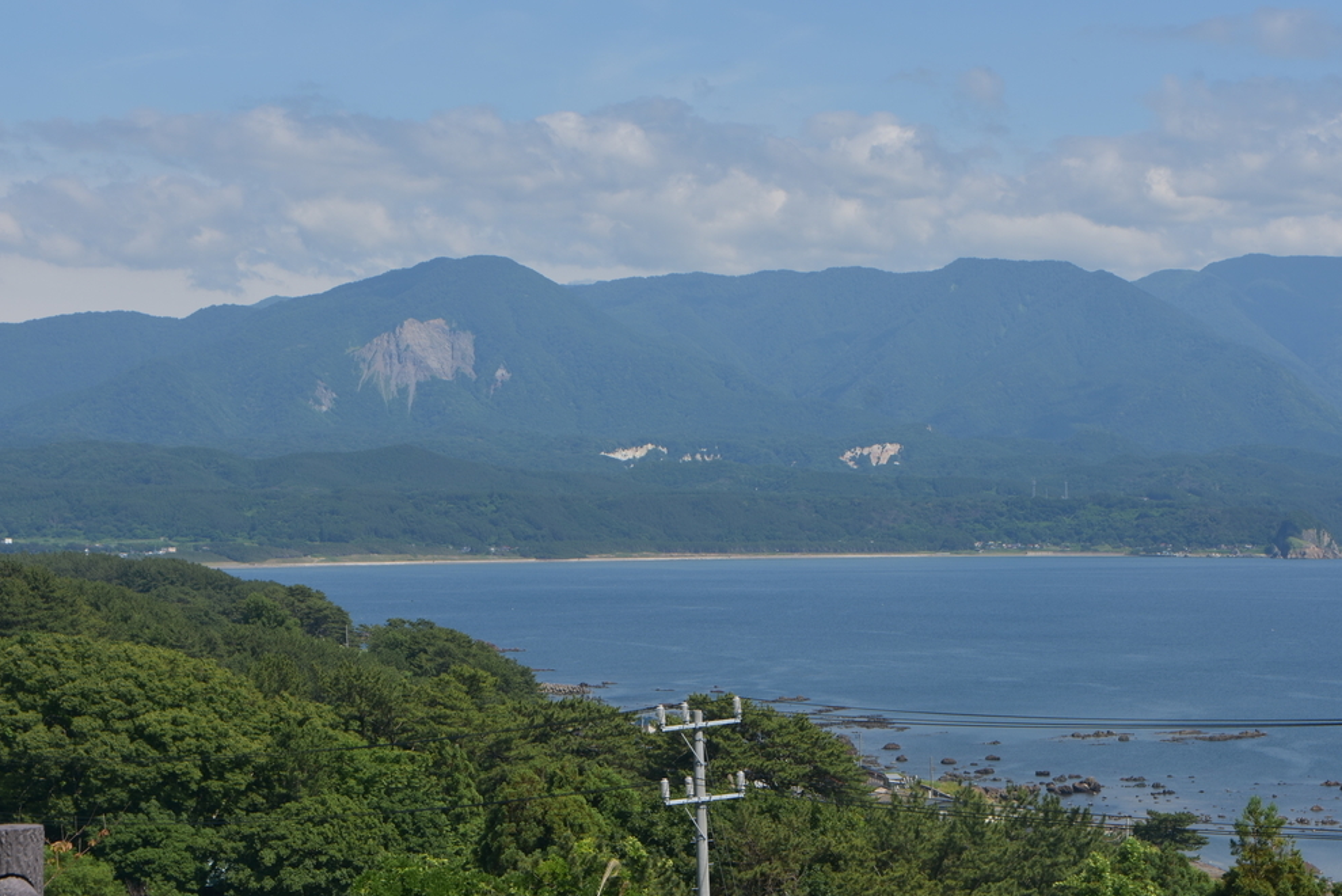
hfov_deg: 22.3
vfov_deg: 15.0
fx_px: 3393
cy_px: 460
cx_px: 784
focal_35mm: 91
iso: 100
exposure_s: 1/250
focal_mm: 50
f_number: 8
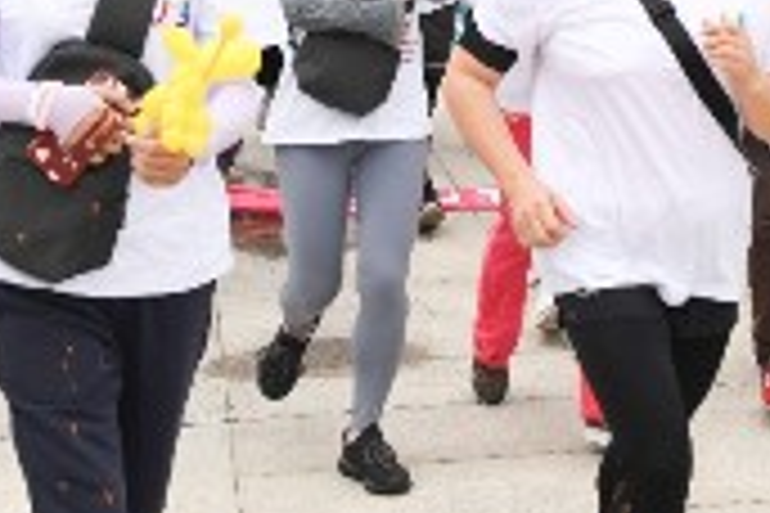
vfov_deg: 11.5
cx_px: 576
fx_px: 2438
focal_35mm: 114
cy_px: -266
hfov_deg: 17.8
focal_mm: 36
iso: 500
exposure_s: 1/500
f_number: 5.6
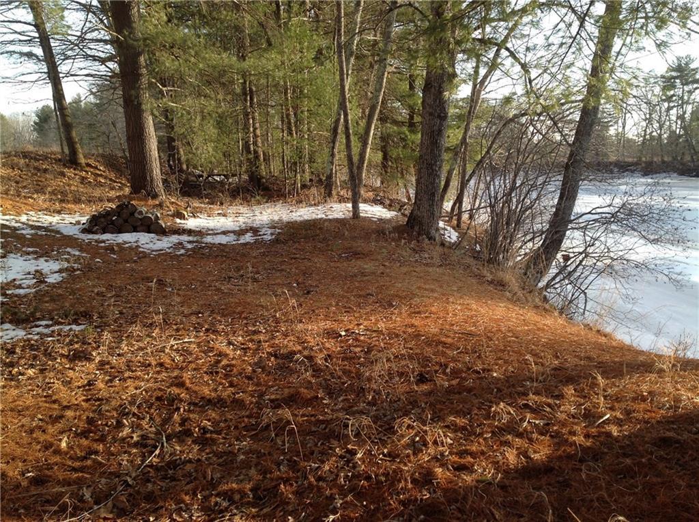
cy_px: 261
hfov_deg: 52.7
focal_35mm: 35
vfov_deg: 40.6
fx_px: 705
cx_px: 350
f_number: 2.4
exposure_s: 1/302
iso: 50
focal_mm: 4.28
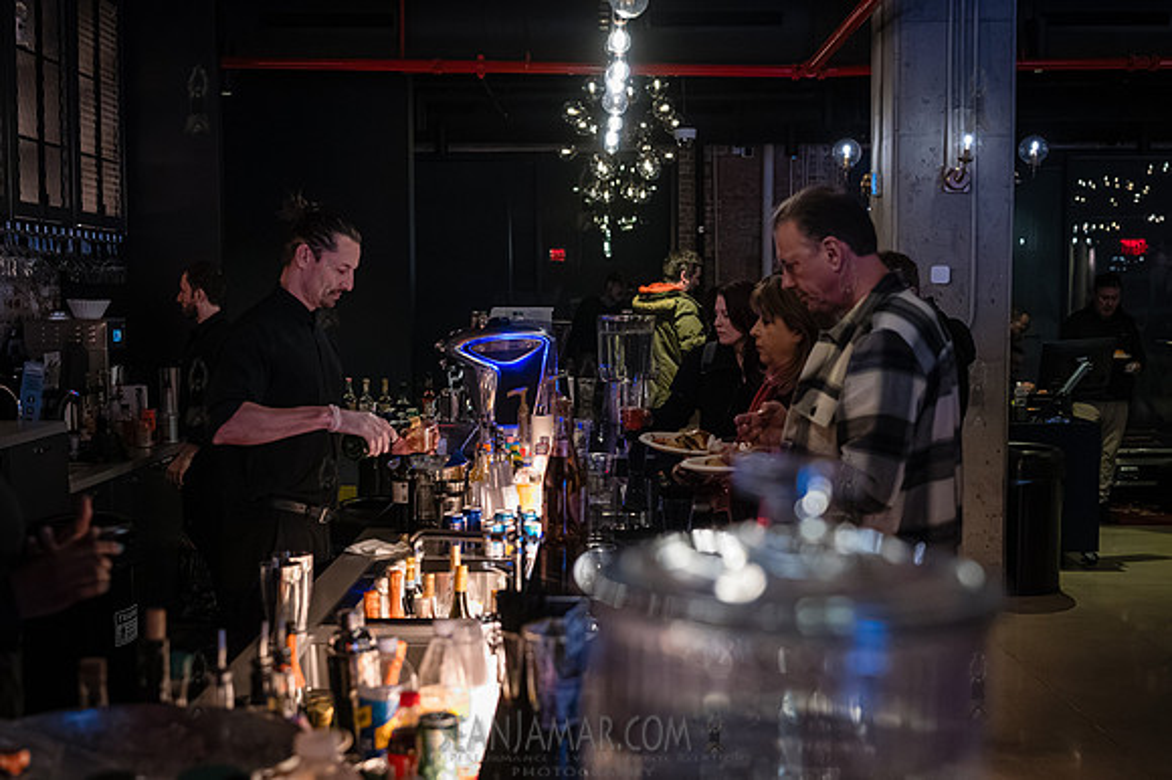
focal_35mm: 43
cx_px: 579
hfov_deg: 45.9
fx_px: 1383
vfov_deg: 31.5
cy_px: 390
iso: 12800
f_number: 2.8
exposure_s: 1/250
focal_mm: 40
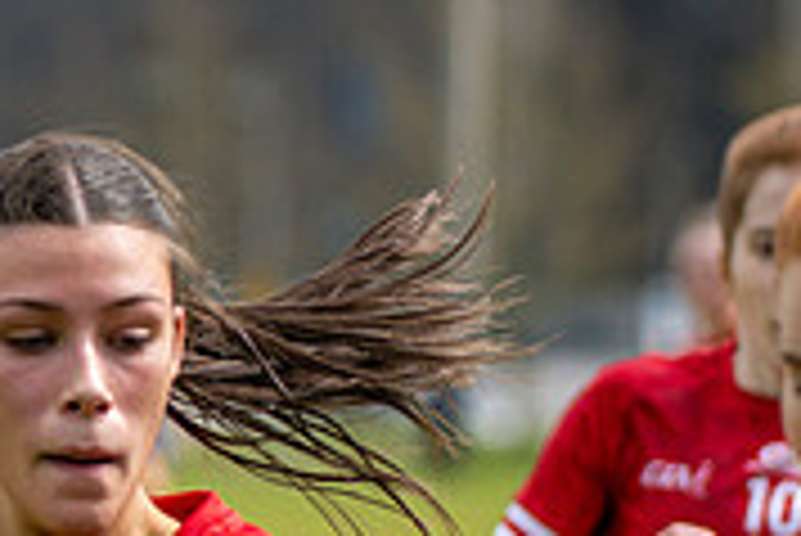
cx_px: -96
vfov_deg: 3.0
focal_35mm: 464
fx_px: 10332
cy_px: 707
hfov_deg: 4.4
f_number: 2.8
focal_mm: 120
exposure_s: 1/4000
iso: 280
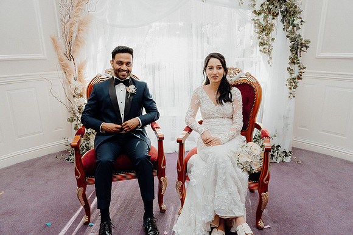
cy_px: 118
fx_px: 255
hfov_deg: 69.4
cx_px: 176
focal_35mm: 26
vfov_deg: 49.6
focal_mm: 26
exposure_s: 1/200
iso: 160
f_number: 3.5
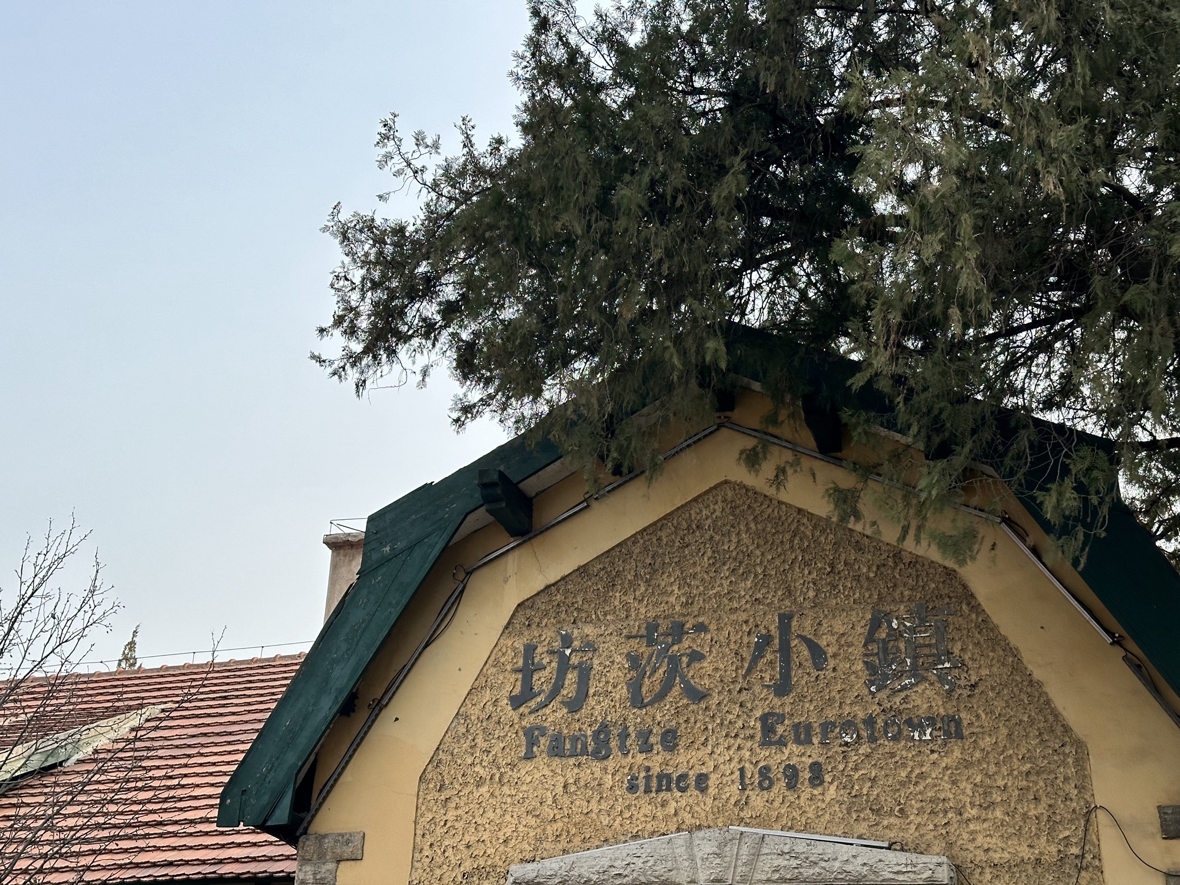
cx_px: 590
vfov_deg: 30.3
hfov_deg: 39.7
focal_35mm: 48
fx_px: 1636
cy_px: 442
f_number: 1.78
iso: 64
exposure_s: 1/2809
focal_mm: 6.86
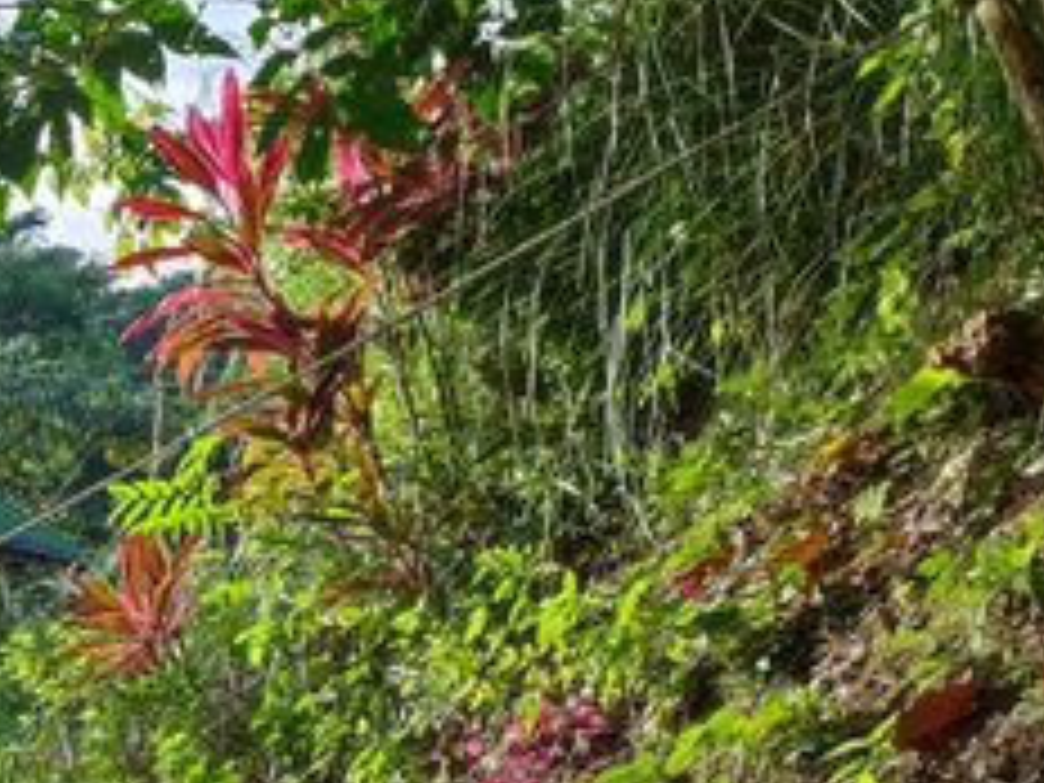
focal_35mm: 72
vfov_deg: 20.0
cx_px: -263
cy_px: 724
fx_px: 2171
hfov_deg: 24.1
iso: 72
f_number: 1.9
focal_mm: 6.04
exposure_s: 1/120
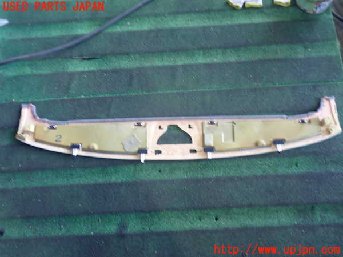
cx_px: 172
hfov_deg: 60.0
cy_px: 128
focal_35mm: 30
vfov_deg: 46.8
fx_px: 297
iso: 200
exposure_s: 1/30
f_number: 2.3
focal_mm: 5.4
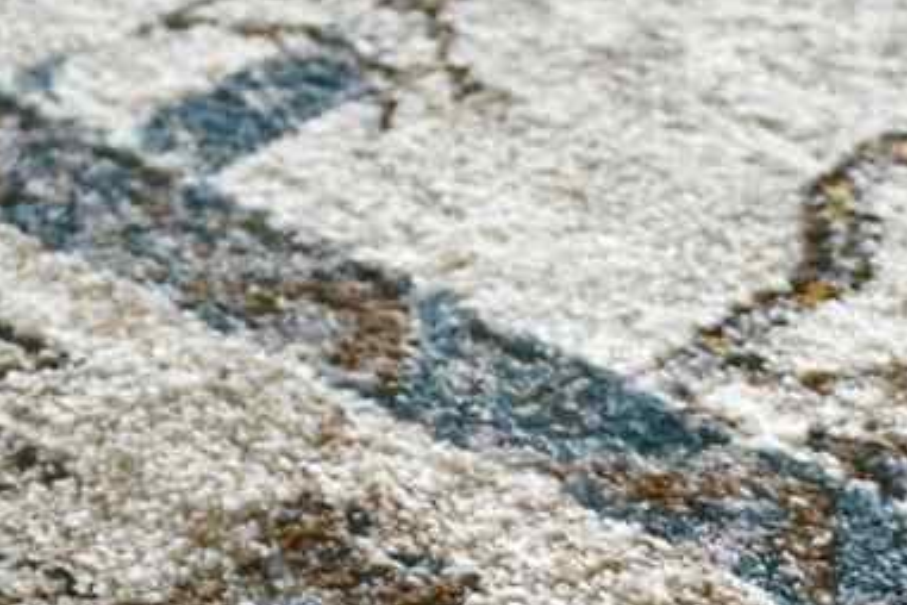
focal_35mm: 236
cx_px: 698
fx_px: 5945
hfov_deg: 8.7
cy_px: 824
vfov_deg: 5.8
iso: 800
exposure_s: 1/250
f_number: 4.5
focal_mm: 40
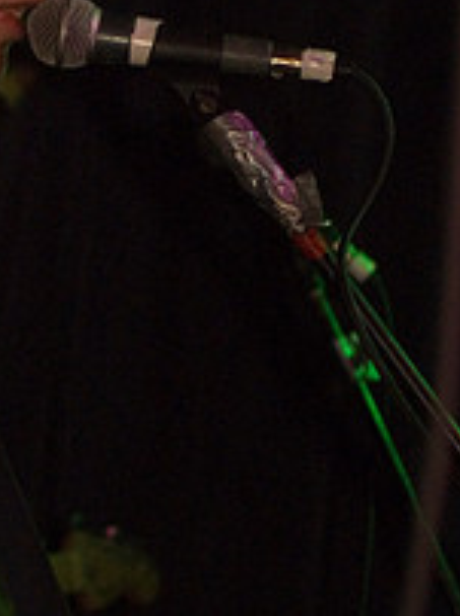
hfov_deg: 7.4
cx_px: 26
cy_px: 378
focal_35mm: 199
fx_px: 3533
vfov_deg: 9.9
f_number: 2.8
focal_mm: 62
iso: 800
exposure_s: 1/30
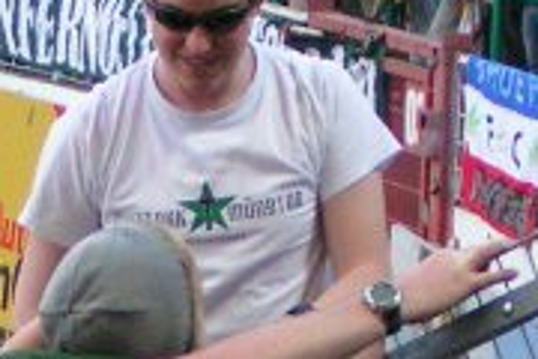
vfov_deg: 4.0
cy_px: 446
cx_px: -9
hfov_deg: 5.9
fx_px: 5170
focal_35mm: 346
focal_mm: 11.5
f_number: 3.2
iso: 200
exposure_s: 1/50
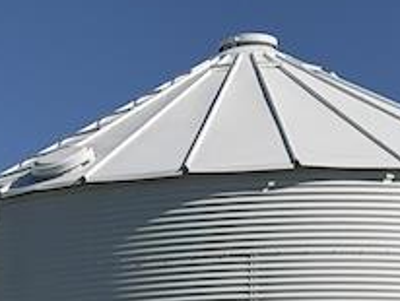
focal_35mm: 186
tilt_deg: +2.1
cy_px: 559
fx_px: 2152
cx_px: -214
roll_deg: -1.3
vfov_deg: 7.7
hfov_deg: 10.2
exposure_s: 1/9901
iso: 64
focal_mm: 6.76
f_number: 1.78
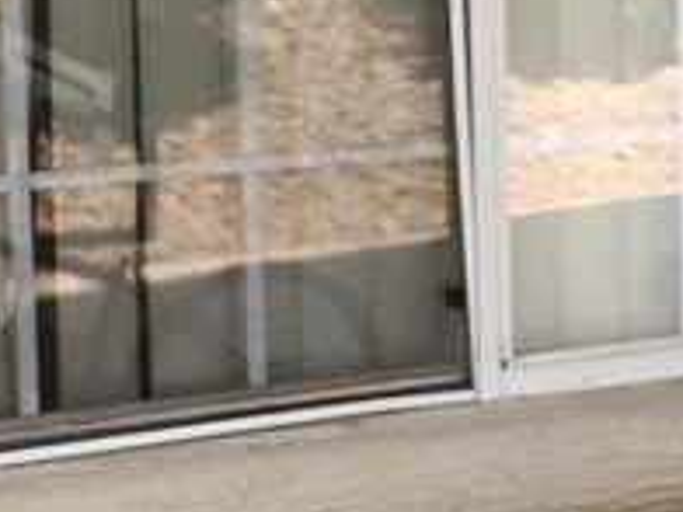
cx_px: 1418
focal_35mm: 120
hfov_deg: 13.7
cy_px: -28
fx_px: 2368
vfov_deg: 12.2
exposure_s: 1/180
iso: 16
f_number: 1.8
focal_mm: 6.4
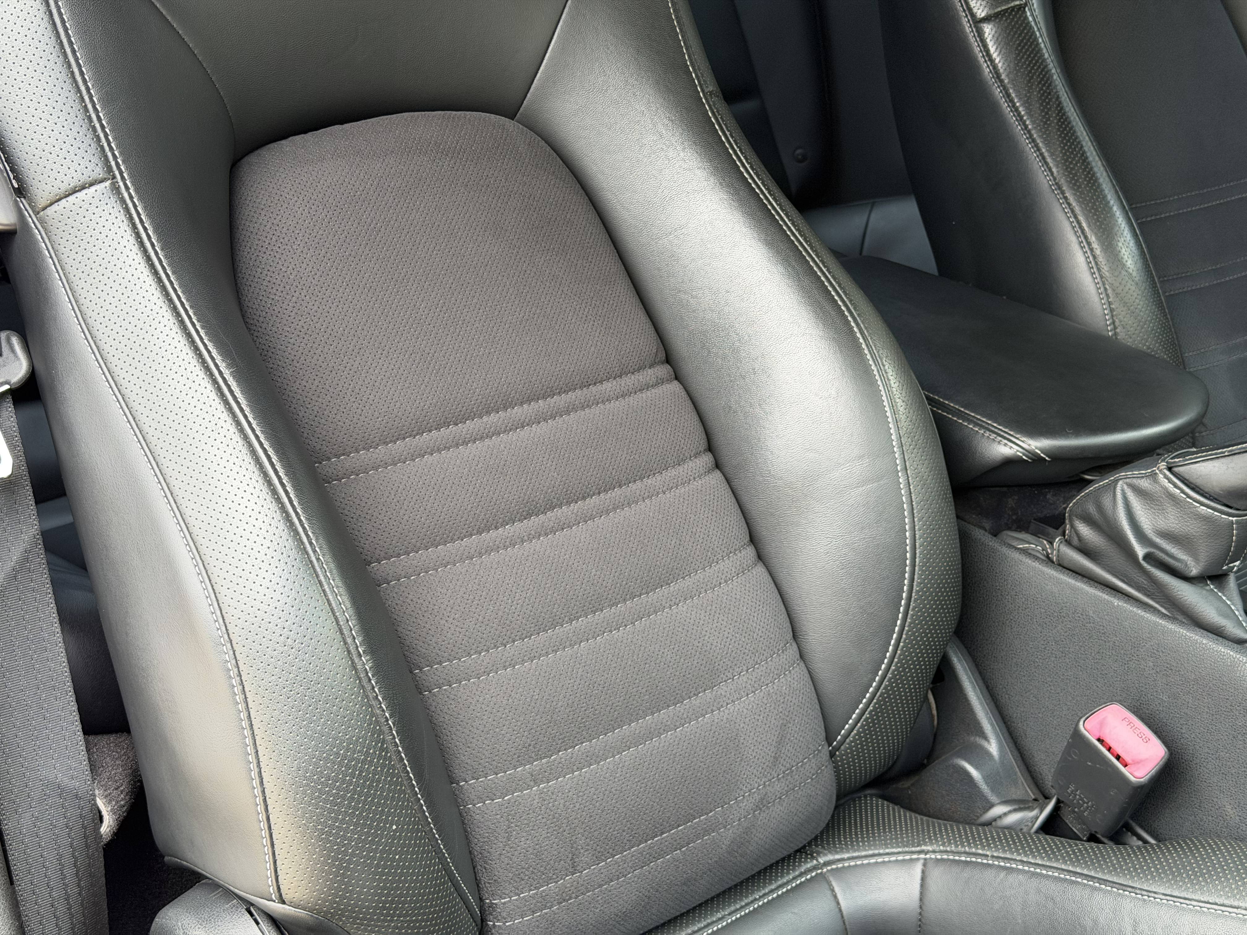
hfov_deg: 39.7
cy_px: 468
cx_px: 624
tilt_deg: -25.0
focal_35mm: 48
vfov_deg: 30.3
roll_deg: -0.6
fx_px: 1729
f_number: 1.78
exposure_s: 1/221
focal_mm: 6.76
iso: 64
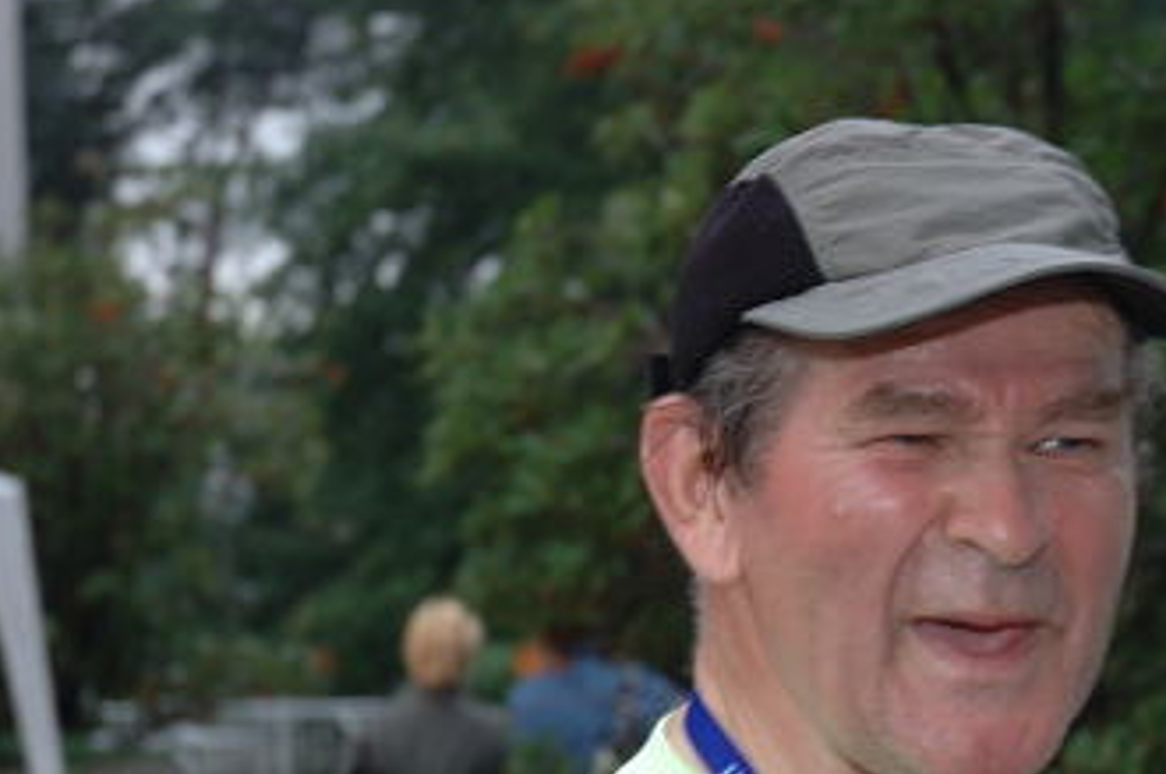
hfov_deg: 17.2
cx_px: 929
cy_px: 588
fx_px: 3816
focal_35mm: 118
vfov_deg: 11.5
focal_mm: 46
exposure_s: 1/60
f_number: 4.5
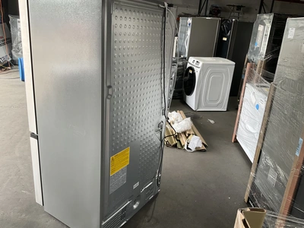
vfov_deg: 48.2
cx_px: 152
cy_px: 114
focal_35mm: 29
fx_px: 255
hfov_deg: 61.7
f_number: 1.8
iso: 40
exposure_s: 1/122
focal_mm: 3
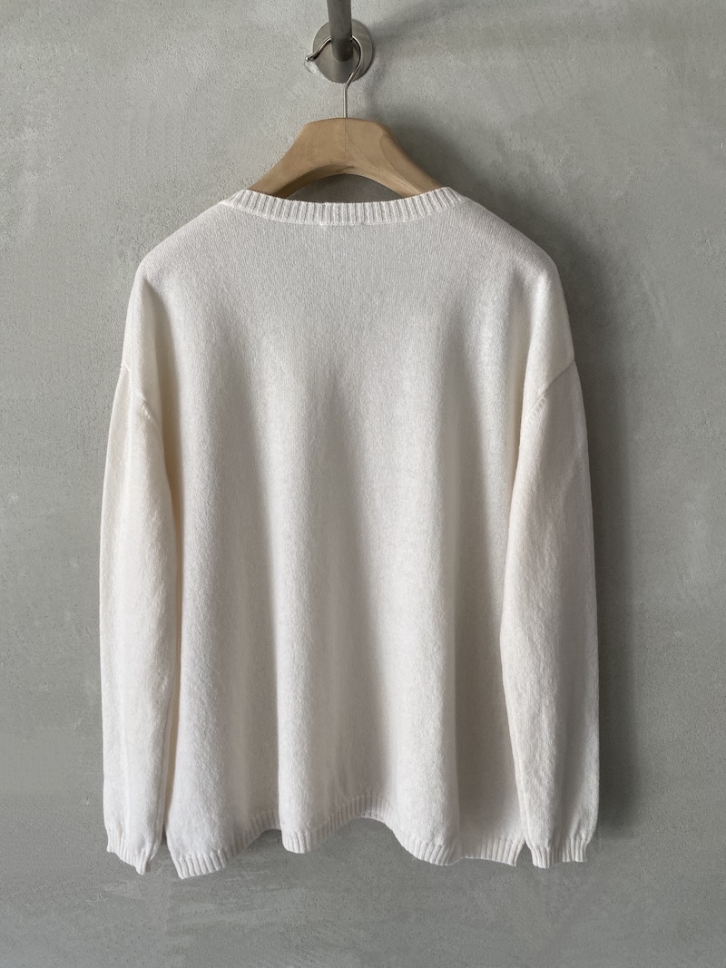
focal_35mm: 26
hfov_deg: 53.1
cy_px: 484
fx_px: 727
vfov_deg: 67.3
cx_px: 363
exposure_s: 1/121
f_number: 1.8
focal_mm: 4.25
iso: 125
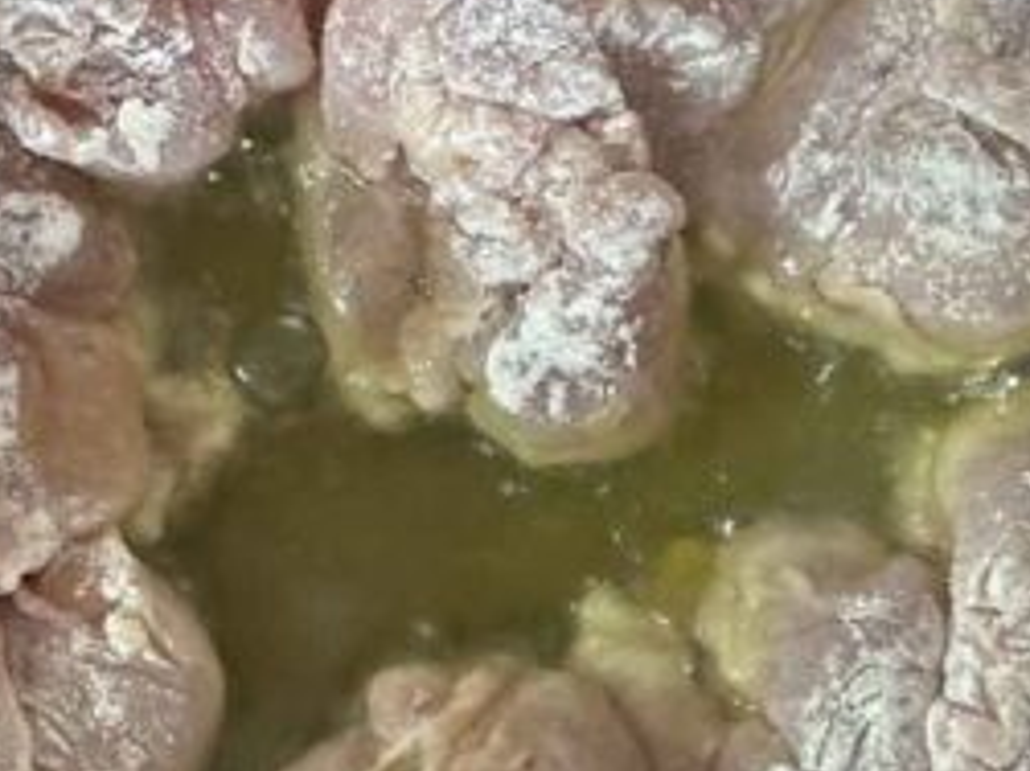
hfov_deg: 12.9
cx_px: 341
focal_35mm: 153
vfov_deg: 9.7
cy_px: 574
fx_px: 4550
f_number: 1.78
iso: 640
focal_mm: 6.86
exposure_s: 1/29
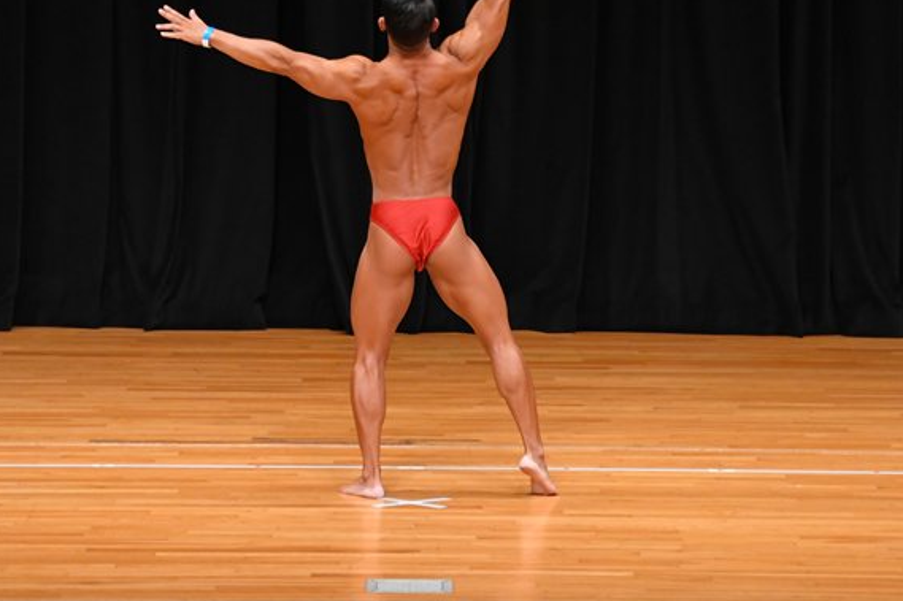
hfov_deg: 7.5
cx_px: 453
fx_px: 6896
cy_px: 198
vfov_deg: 5.0
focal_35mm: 275
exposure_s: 1/400
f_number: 5.6
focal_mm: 135
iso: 3200
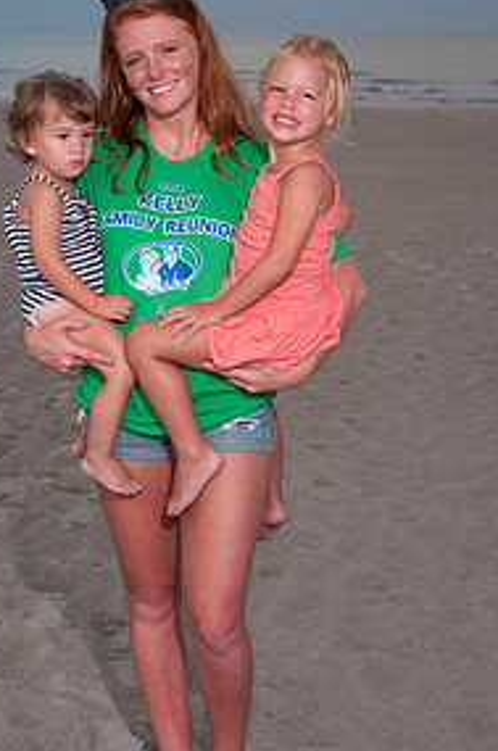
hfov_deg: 16.4
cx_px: 186
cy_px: 335
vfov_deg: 24.5
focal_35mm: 83
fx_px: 1728
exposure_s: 1/160
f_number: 5.6
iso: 100
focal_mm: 35
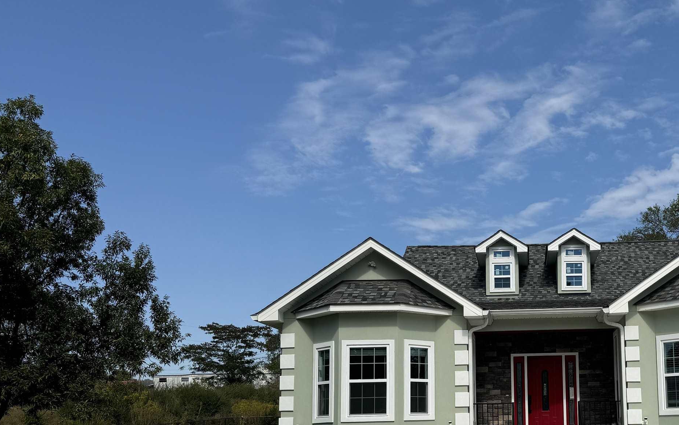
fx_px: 777
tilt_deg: +5.5
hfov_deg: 45.4
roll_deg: +1.4
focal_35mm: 42
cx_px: 515
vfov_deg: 29.8
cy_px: 344
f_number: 1.78
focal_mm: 6.76
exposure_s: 1/7092
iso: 80
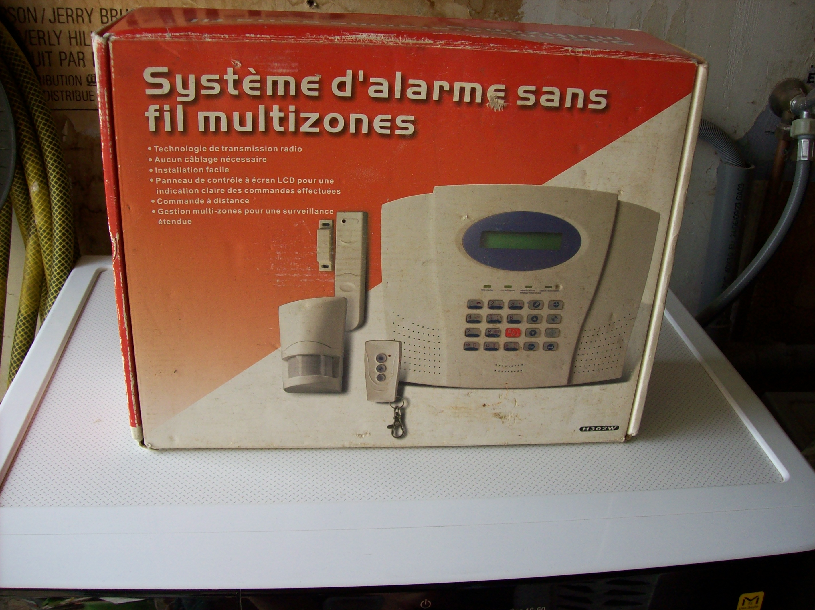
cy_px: 305
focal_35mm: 36
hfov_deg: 51.4
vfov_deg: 39.6
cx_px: 408
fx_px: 847
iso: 80
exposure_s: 1/294
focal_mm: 6
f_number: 2.7
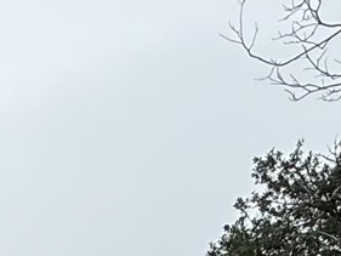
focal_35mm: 102
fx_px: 1005
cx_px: -286
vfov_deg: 11.3
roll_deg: -0.6
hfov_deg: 16.1
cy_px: 669
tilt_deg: +8.8
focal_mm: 2.22
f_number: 2.2
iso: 50
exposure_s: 1/694
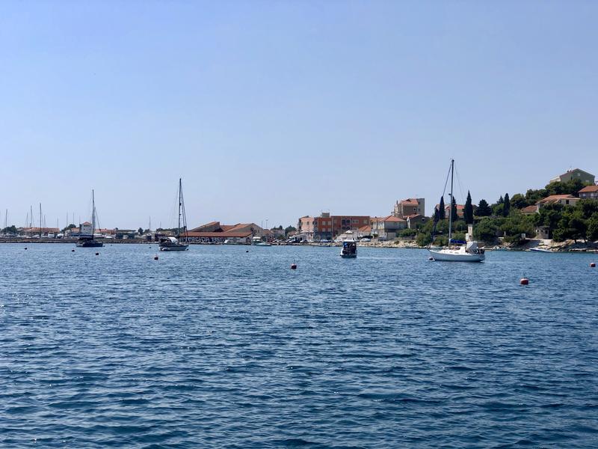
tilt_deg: -1.7
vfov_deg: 25.7
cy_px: 224
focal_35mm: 57
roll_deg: +0.1
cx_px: 299
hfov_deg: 33.8
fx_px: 985
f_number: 2.8
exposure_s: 1/1845
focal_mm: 6.6
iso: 20
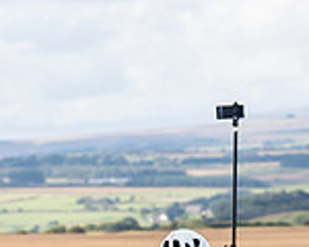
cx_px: 157
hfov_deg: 4.2
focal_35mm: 460
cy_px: 183
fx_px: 4207
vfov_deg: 3.4
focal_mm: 70
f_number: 4
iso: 100
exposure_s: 1/800
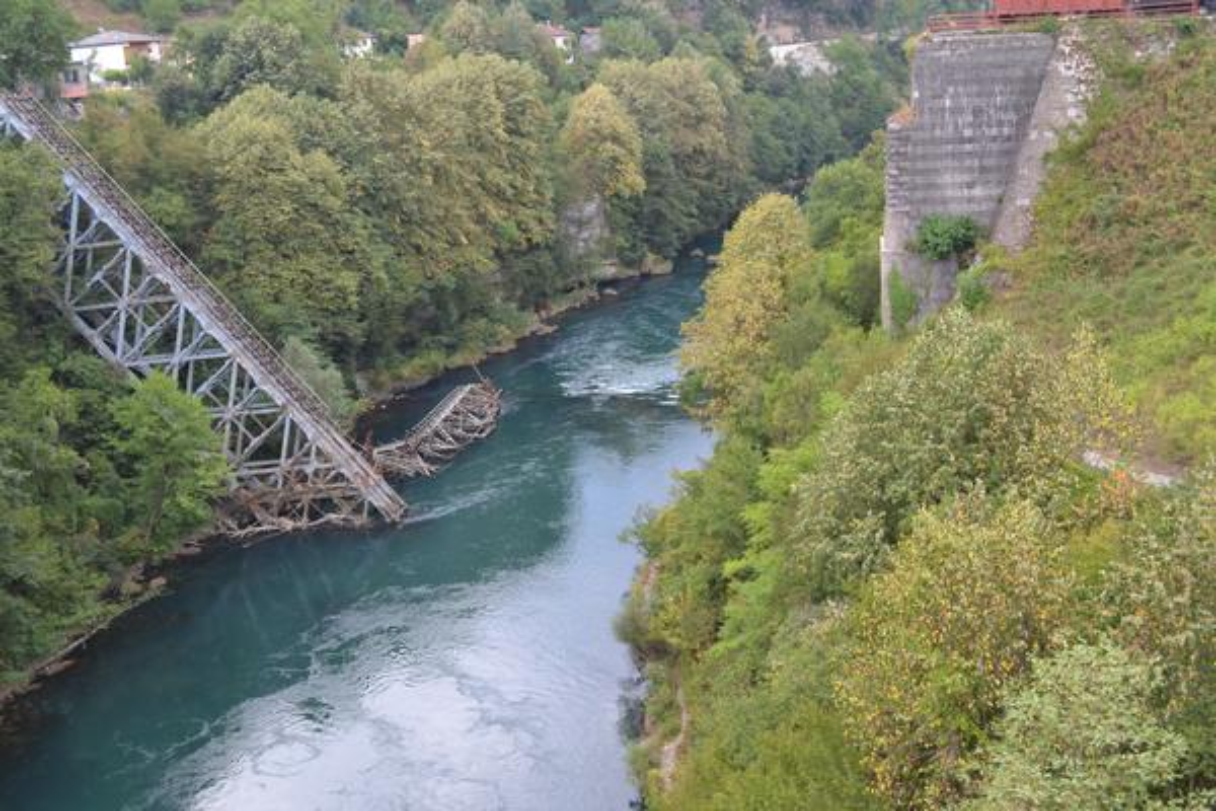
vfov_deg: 34.2
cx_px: 608
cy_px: 406
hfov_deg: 49.6
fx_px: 1317
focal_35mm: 39
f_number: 5.6
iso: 200
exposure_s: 1/80
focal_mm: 26
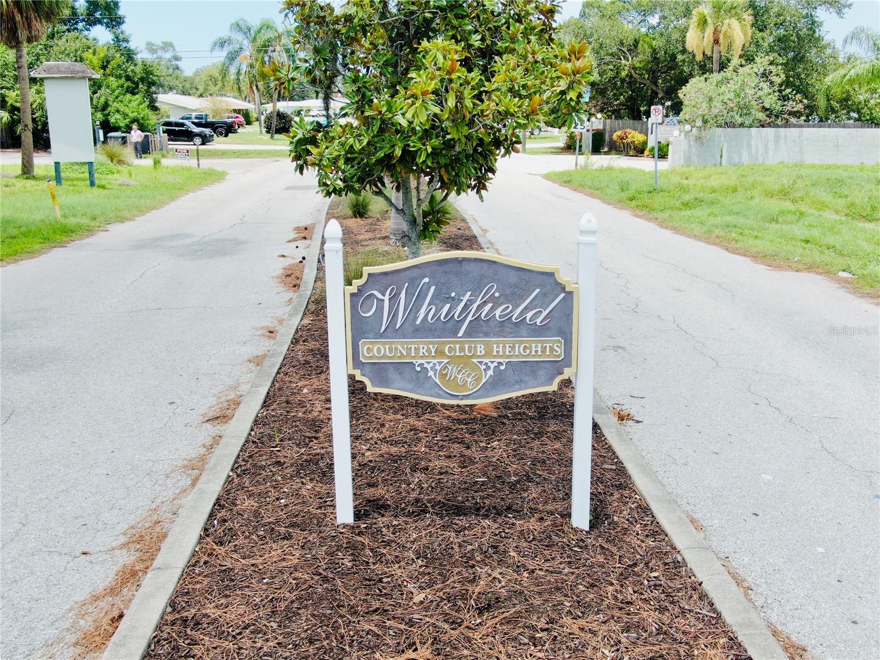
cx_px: 440
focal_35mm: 36
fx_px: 915
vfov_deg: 39.7
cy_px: 330
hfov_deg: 51.4
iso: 100
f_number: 3.3
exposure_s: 1/400
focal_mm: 6.21
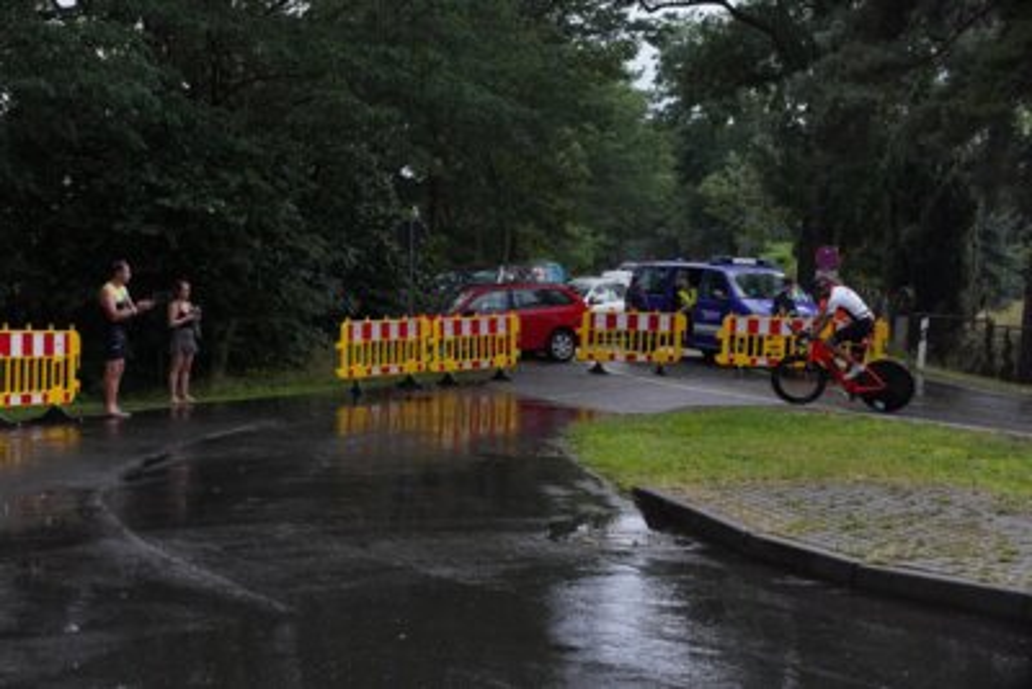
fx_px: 1721
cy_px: 344
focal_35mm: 60
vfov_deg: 22.6
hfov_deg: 33.4
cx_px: 516
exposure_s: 1/640
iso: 2500
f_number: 6.3
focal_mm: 40
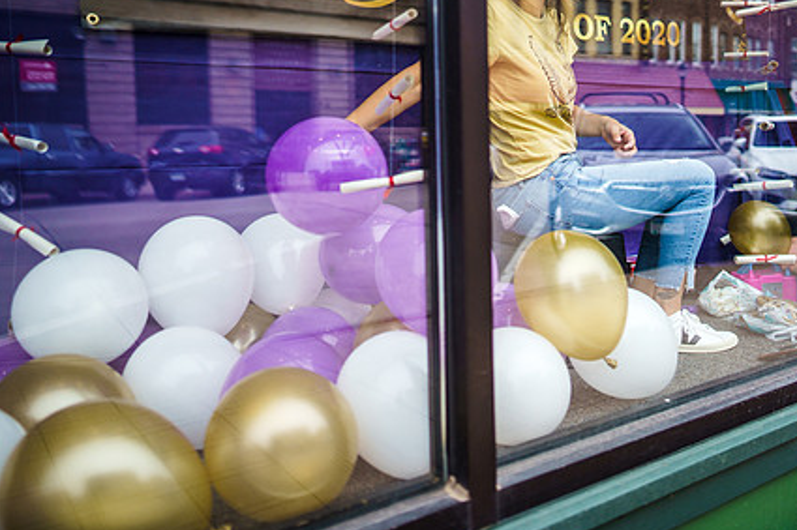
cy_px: 184
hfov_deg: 56.5
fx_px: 730
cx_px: 499
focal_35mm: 33
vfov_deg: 39.5
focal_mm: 24
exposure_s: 1/4000
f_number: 1.4
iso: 320
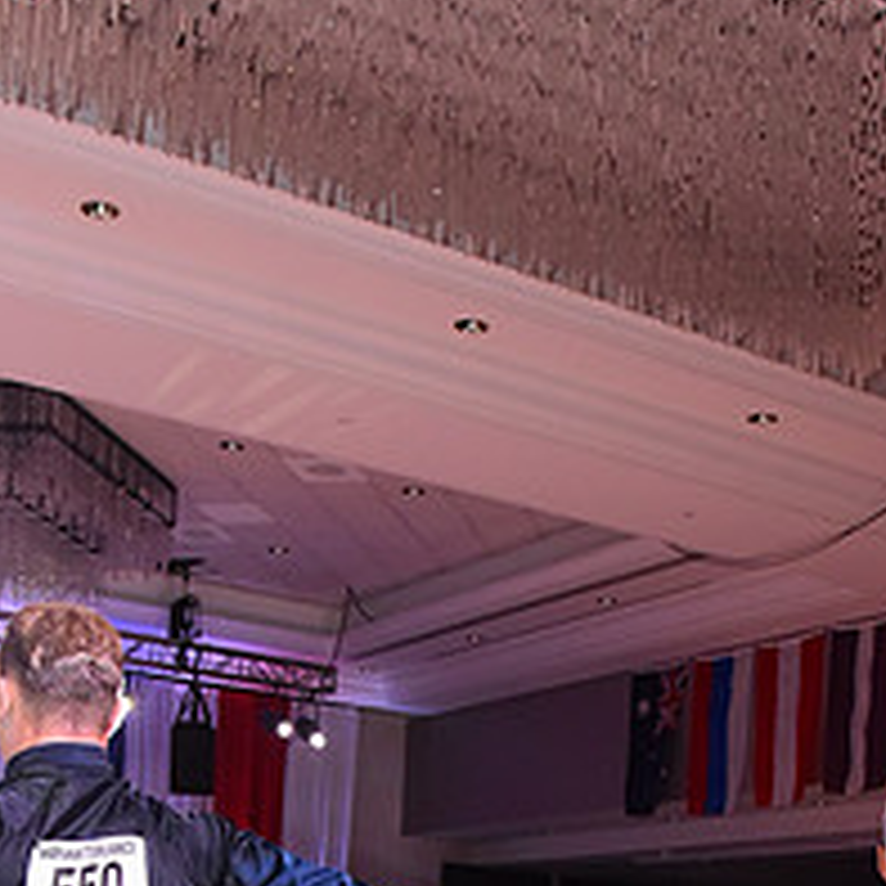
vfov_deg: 25.3
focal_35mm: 60
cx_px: 560
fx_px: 1737
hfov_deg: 28.5
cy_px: 1097
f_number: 5.6
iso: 2500
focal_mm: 24
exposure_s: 1/320
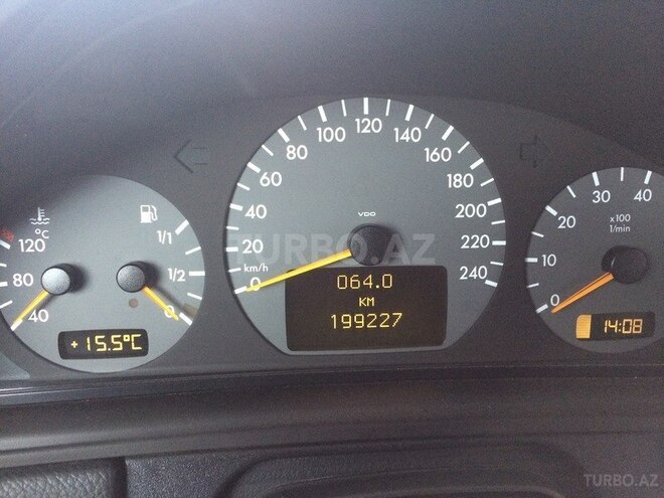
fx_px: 556
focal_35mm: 29
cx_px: 332
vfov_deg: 48.2
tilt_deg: -24.3
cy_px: 249
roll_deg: -1.5
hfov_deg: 61.7
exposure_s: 1/17
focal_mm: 4.15
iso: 250
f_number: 2.2
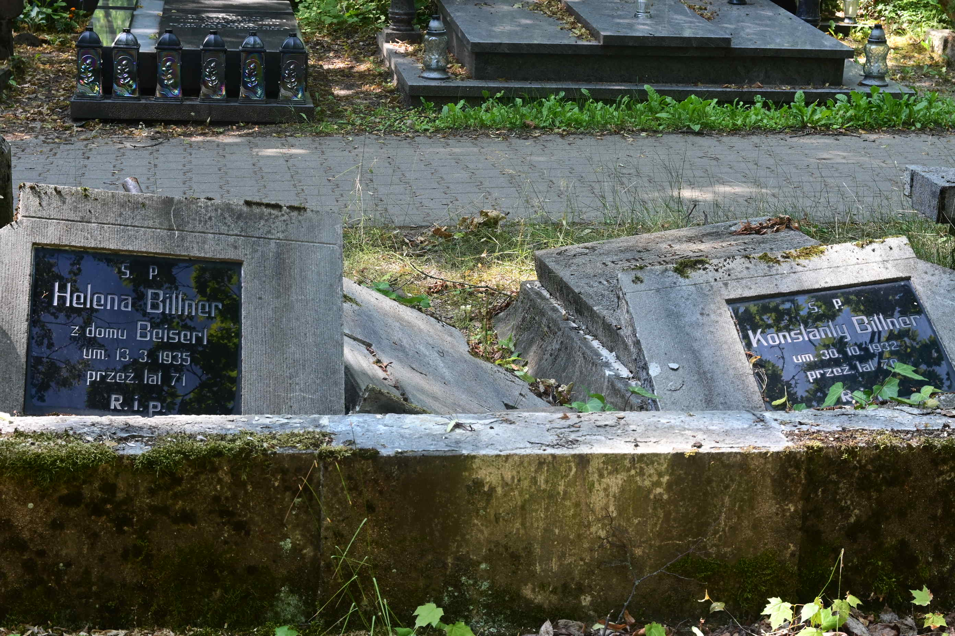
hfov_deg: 29.9
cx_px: 478
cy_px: 318
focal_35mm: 68
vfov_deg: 20.2
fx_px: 1790
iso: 500
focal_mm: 45
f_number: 11
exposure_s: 1/60
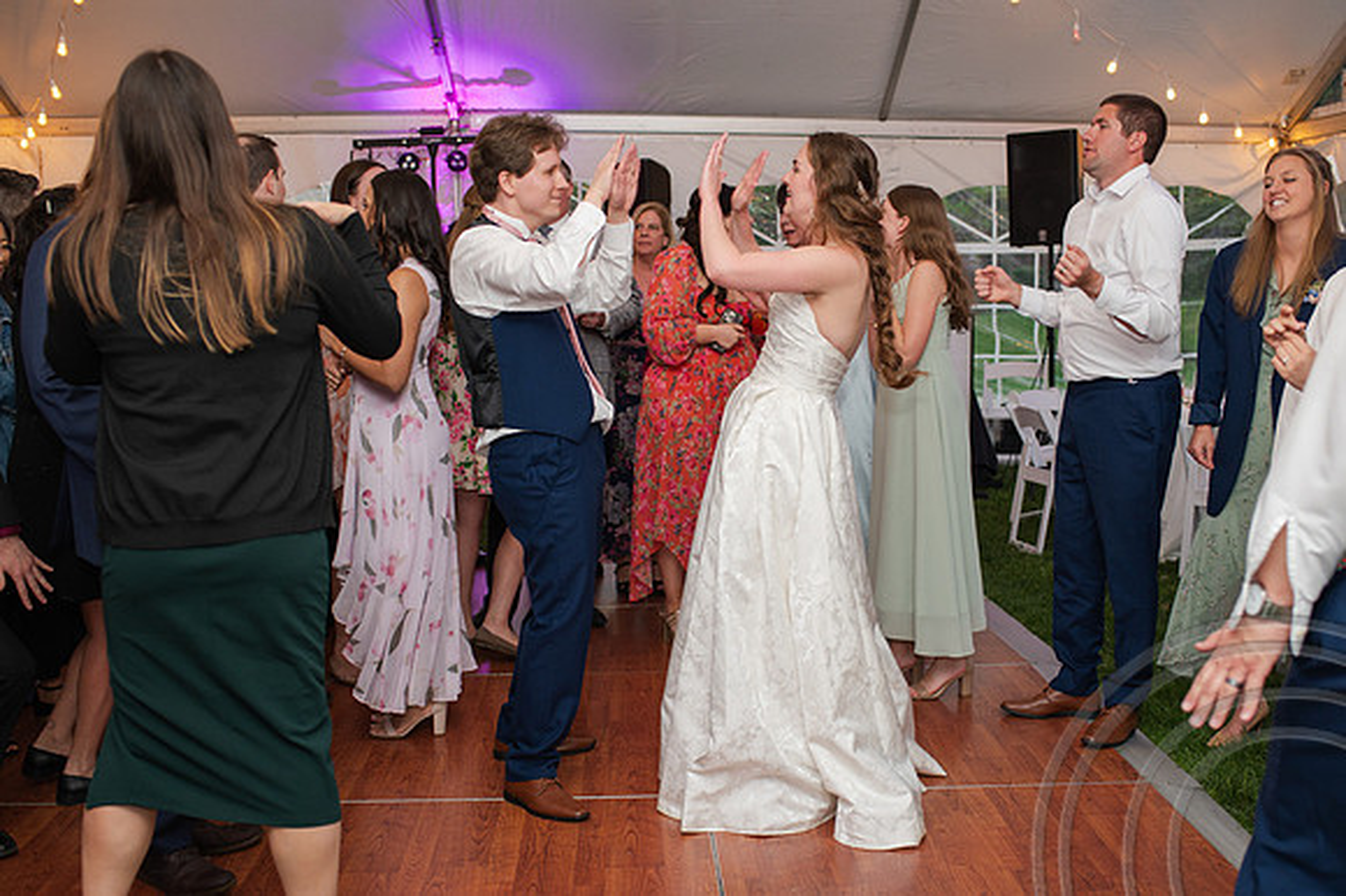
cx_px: 712
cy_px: 522
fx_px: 1524
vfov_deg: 32.7
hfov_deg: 47.6
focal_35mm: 41
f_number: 3.2
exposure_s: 1/200
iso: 800
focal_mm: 35
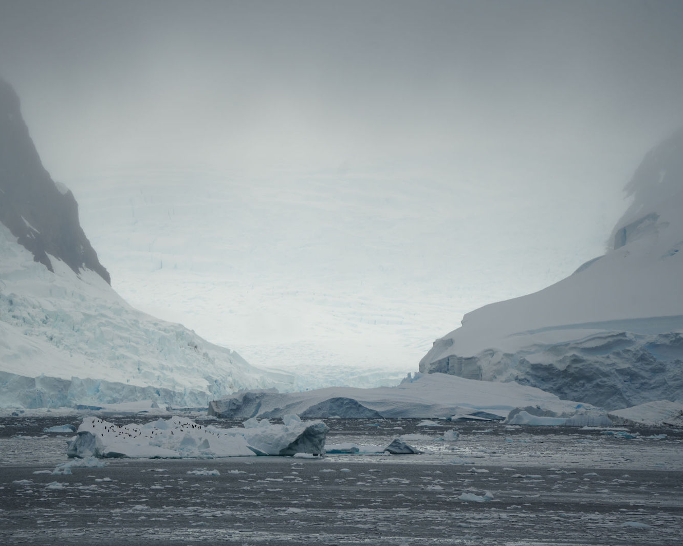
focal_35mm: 452
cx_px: 283
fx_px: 9136
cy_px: 273
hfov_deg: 4.3
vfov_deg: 3.4
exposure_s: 1/500
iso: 100
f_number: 6.3
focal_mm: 400
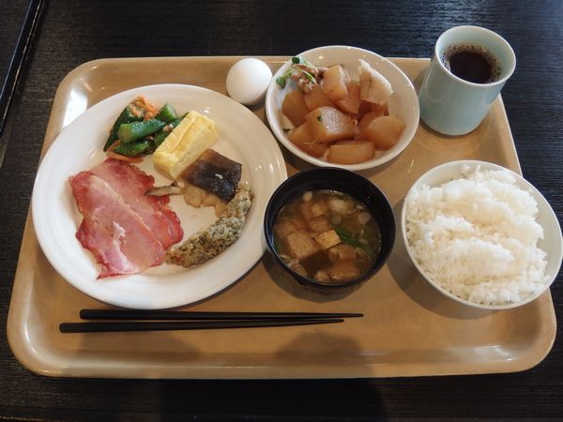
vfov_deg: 40.7
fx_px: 569
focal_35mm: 35
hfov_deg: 52.6
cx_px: 282
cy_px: 211
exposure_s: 1/40
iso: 200
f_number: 2
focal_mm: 6.2
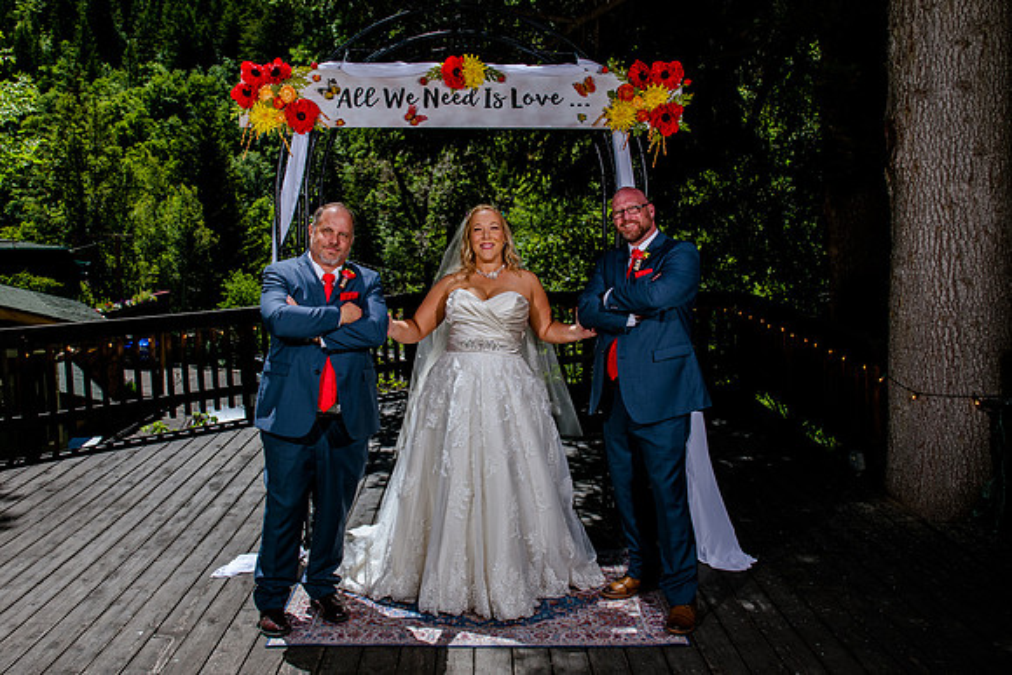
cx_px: 483
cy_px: 305
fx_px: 916
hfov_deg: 57.8
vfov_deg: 40.4
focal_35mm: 33
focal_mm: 27
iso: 160
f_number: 8
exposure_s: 1/400
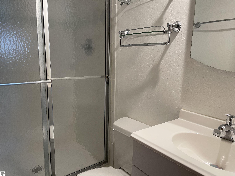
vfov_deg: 53.1
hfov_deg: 67.3
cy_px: 88
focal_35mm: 26
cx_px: 118
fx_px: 177
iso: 80
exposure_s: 1/60
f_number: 1.6
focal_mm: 4.2
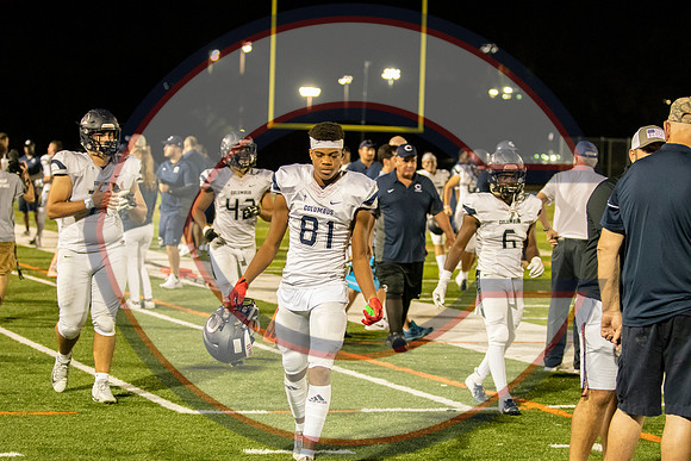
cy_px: 230
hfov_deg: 19.5
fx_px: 2016
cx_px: 346
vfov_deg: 13.0
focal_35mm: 105
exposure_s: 1/1250
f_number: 2.8
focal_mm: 70
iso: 10000
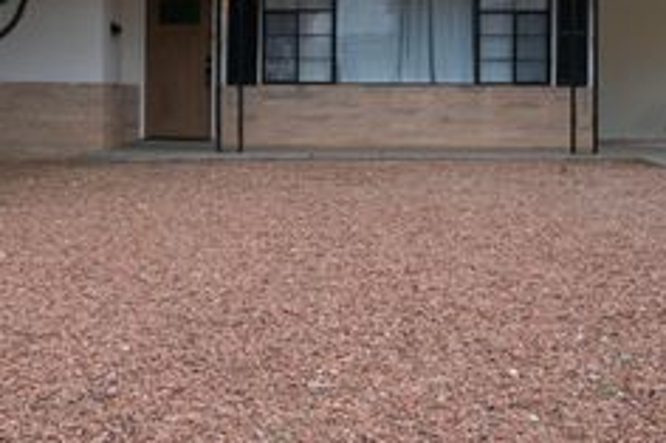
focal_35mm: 53
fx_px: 980
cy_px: 100
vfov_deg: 25.1
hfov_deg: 37.5
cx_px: 296
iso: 125
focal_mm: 25
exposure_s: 1/40
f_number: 10
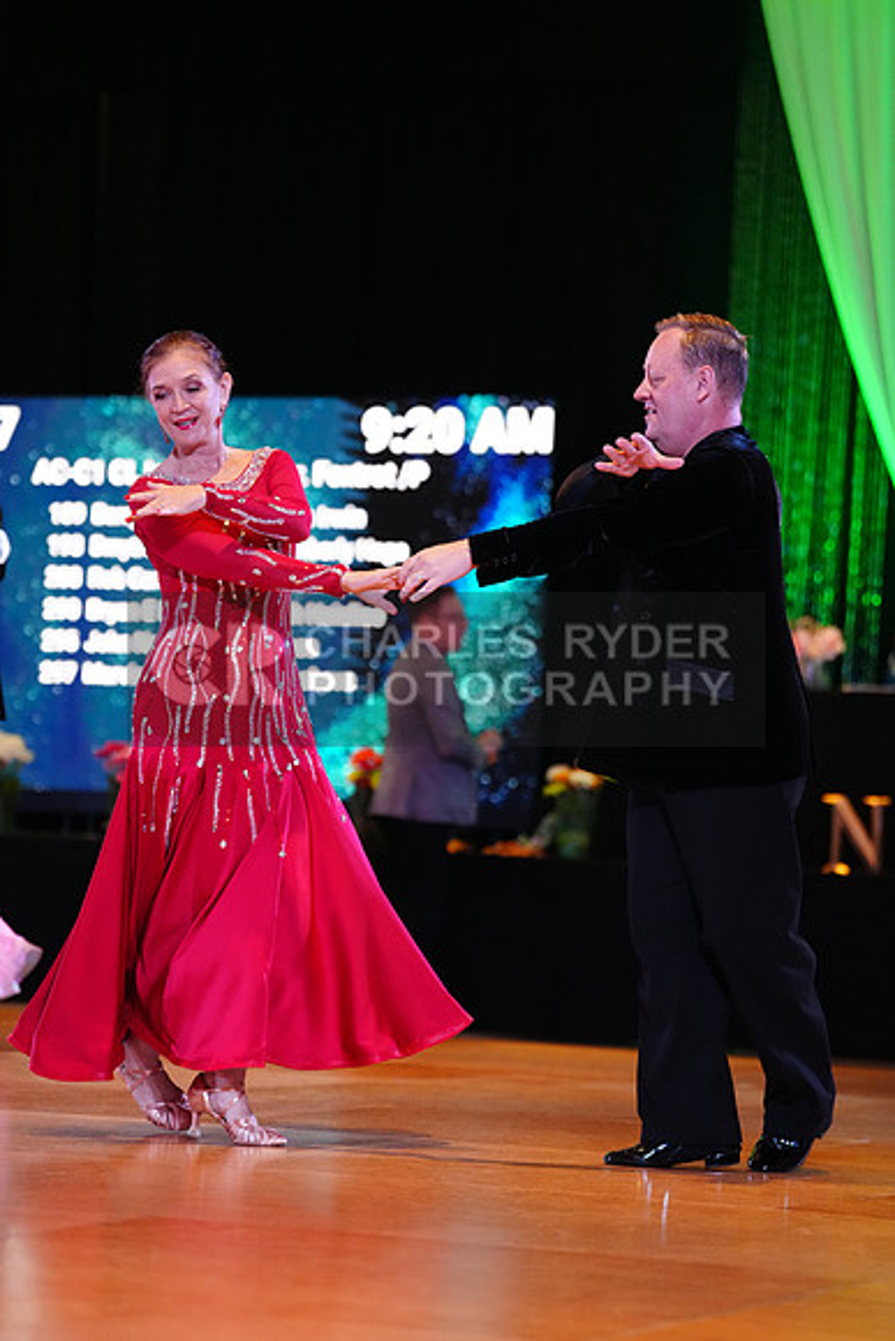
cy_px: 670
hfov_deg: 12.3
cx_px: 448
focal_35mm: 111
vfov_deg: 18.4
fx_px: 4137
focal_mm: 111
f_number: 2.8
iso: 5000
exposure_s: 1/500
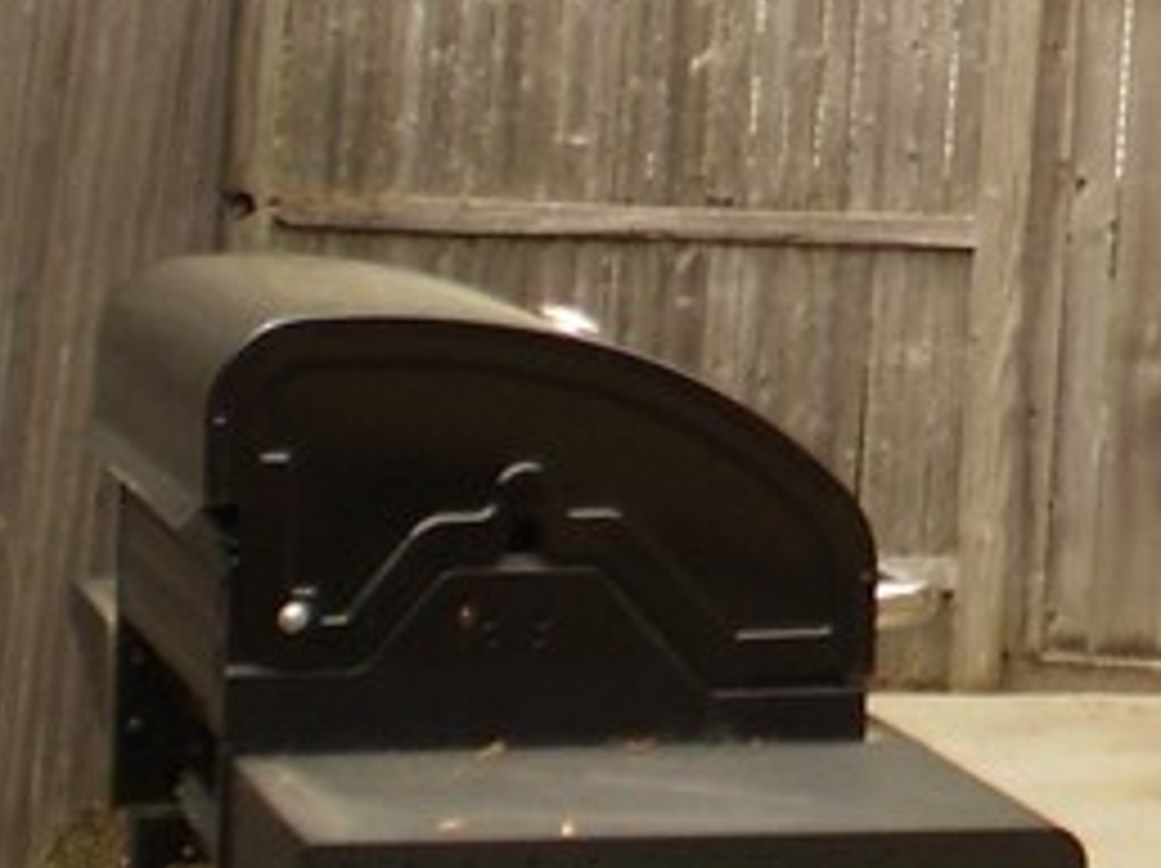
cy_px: -355
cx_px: 1642
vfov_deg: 10.1
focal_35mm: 143
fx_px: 4792
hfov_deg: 13.2
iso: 64
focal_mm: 6.3
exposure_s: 1/400
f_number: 3.1
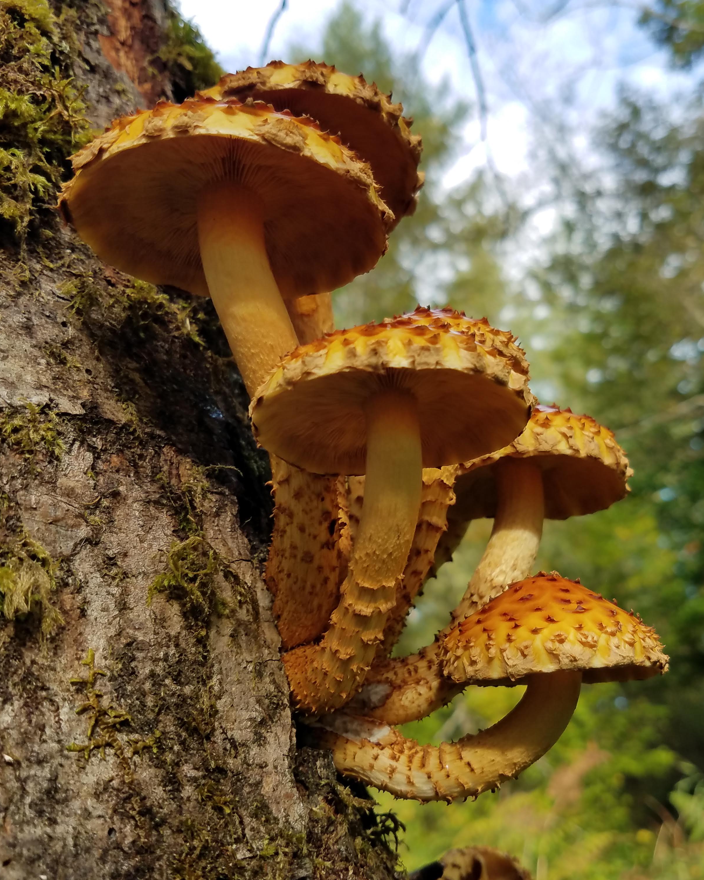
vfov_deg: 52.8
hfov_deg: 43.2
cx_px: 413
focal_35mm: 34
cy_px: 440
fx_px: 886
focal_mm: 4.2
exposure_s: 1/413
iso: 40
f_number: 1.7
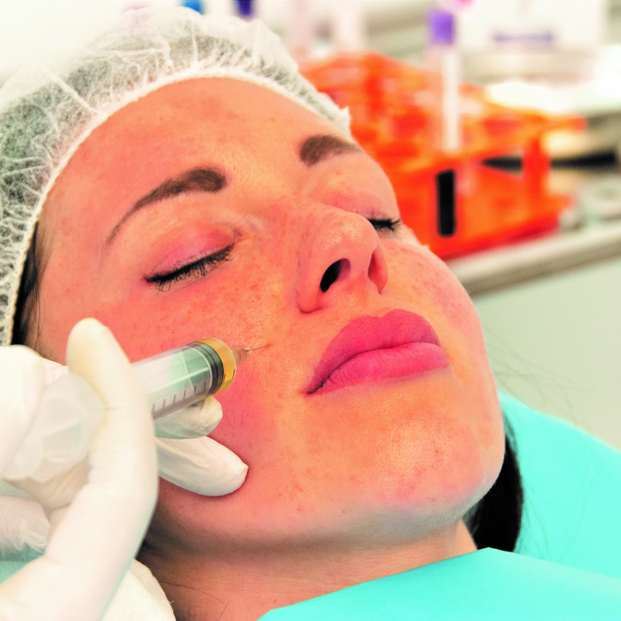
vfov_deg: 12.2
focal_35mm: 144
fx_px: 2915
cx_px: 269
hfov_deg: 12.2
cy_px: 311
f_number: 7.1
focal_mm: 75
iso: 400
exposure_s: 1/60
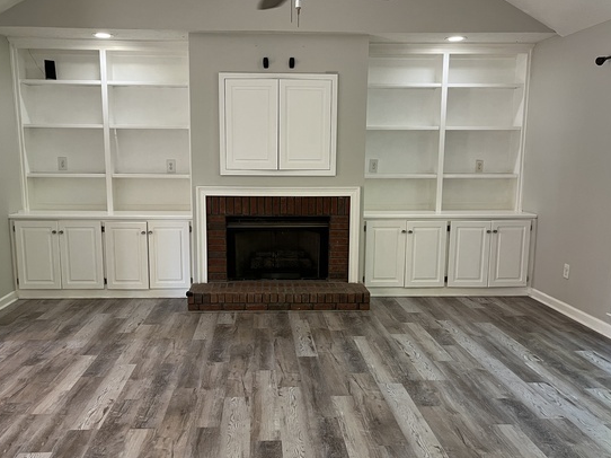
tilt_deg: -10.6
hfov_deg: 56.8
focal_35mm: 32
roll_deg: -0.3
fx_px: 565
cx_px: 287
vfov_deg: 44.1
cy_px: 254
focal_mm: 5.1
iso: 125
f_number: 1.6
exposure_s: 1/60
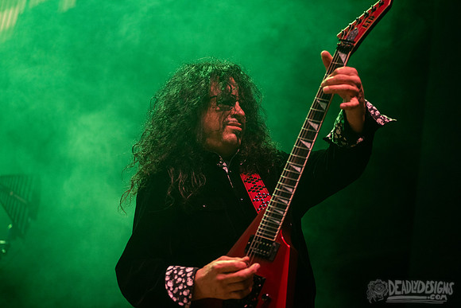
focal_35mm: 80
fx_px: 1025
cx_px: 230
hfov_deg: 25.4
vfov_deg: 17.1
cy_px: 154
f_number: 3.2
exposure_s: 1/160
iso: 2500
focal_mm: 80
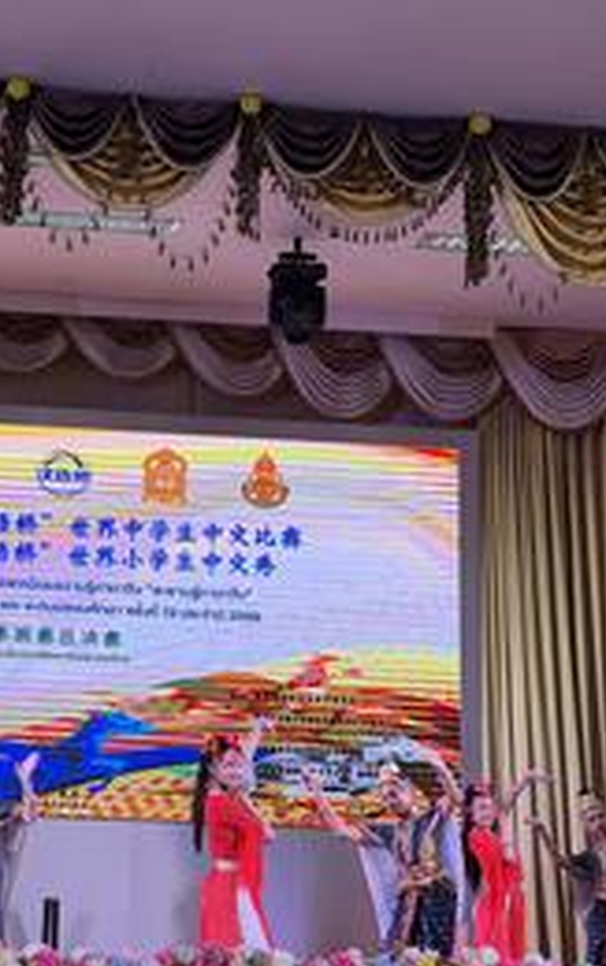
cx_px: 82
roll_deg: -1.6
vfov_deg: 28.6
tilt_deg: +11.5
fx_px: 1898
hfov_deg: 17.9
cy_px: 502
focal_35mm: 72
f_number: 1.78
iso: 64
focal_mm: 6.76
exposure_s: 1/245
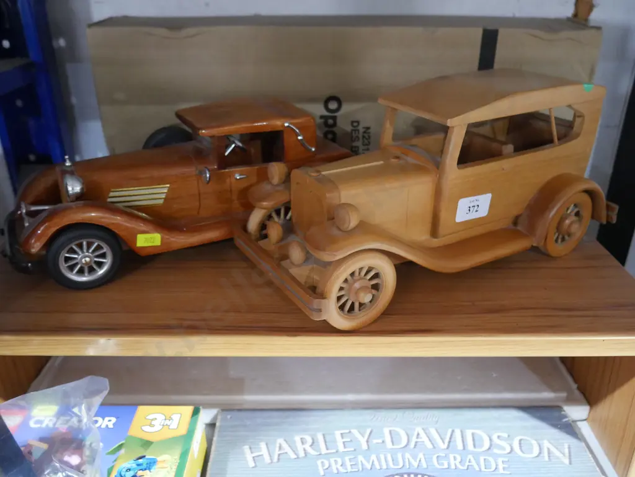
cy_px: 238
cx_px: 318
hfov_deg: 59.9
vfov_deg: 46.8
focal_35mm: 30
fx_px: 551
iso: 3200
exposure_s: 1/60
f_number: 3.6
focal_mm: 15
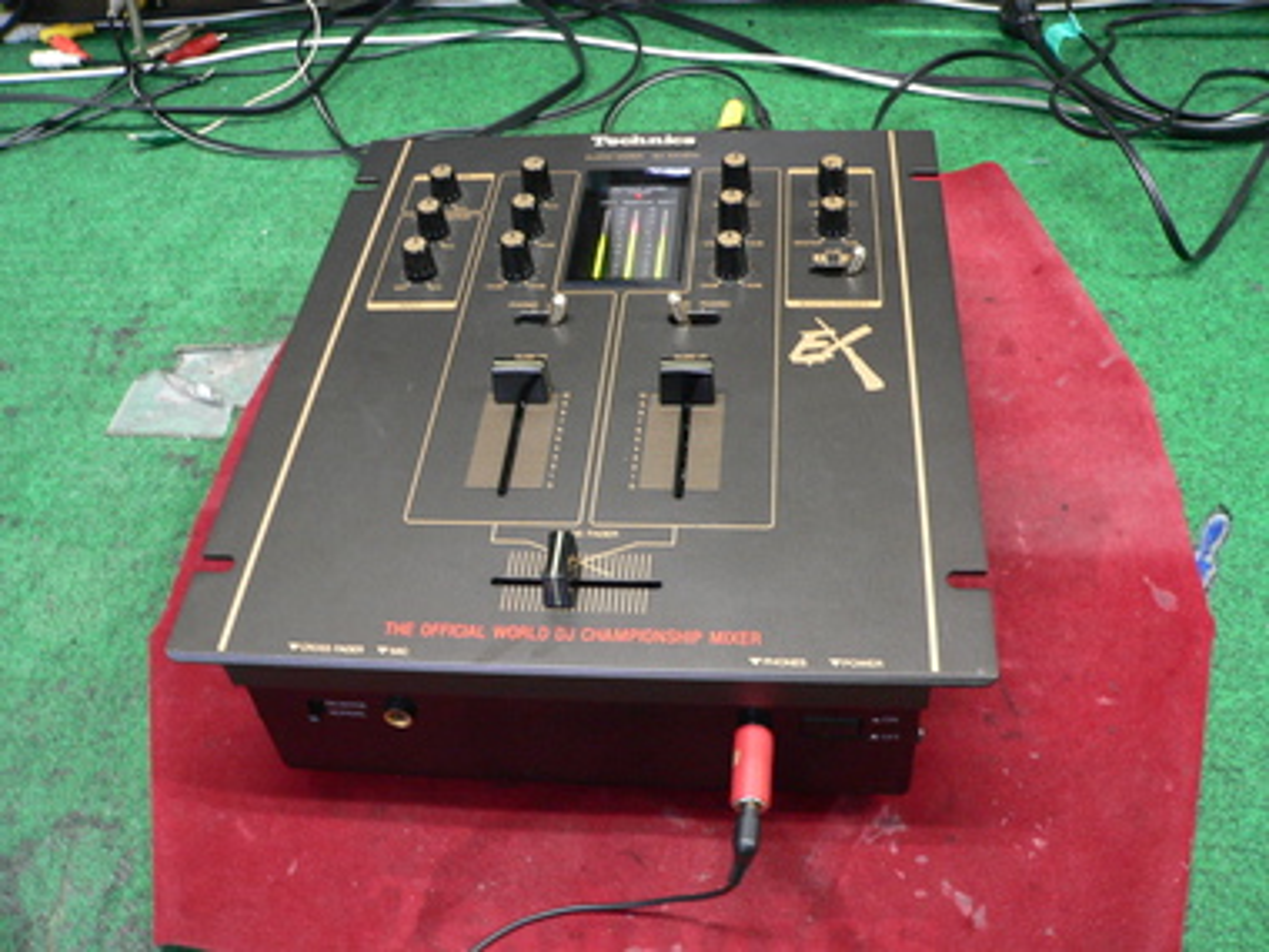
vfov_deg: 39.7
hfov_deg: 51.4
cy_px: 476
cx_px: 634
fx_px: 1320
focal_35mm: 36
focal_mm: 6
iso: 200
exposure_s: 1/10
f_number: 2.8
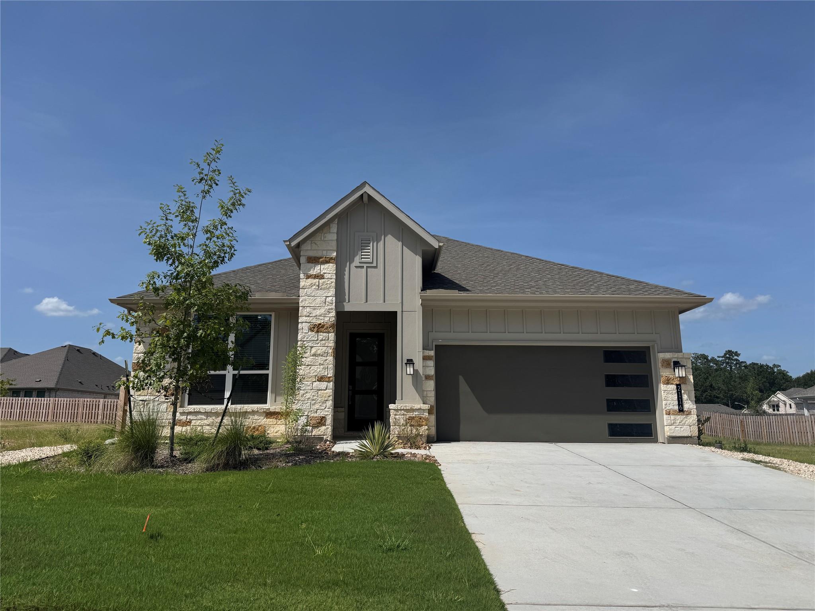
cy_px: 306
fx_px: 565
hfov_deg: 71.6
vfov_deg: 56.8
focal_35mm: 24
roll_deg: -0.1
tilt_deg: +11.1
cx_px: 408
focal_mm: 6.76
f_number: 1.78
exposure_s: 1/7092
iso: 80
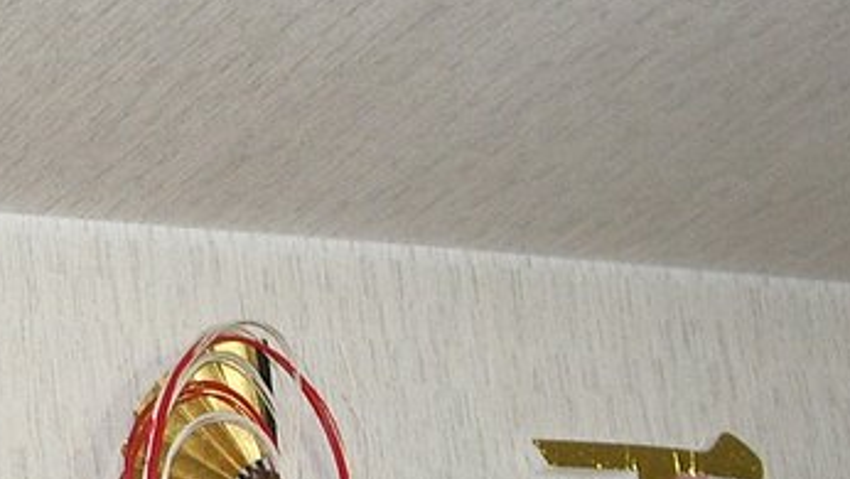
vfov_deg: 7.5
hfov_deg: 12.8
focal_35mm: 161
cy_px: 300
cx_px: -351
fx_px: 3630
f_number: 3.1
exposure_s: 1/50
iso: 100
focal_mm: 8.2
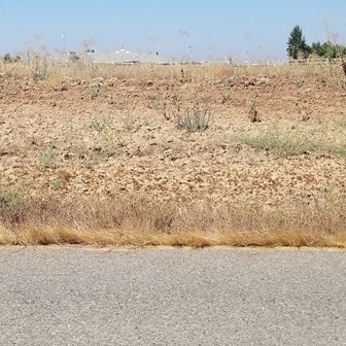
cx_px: 63
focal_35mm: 70
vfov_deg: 24.4
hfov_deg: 24.2
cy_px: 92
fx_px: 792
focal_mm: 4.3
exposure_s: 1/3056
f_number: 1.7
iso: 50
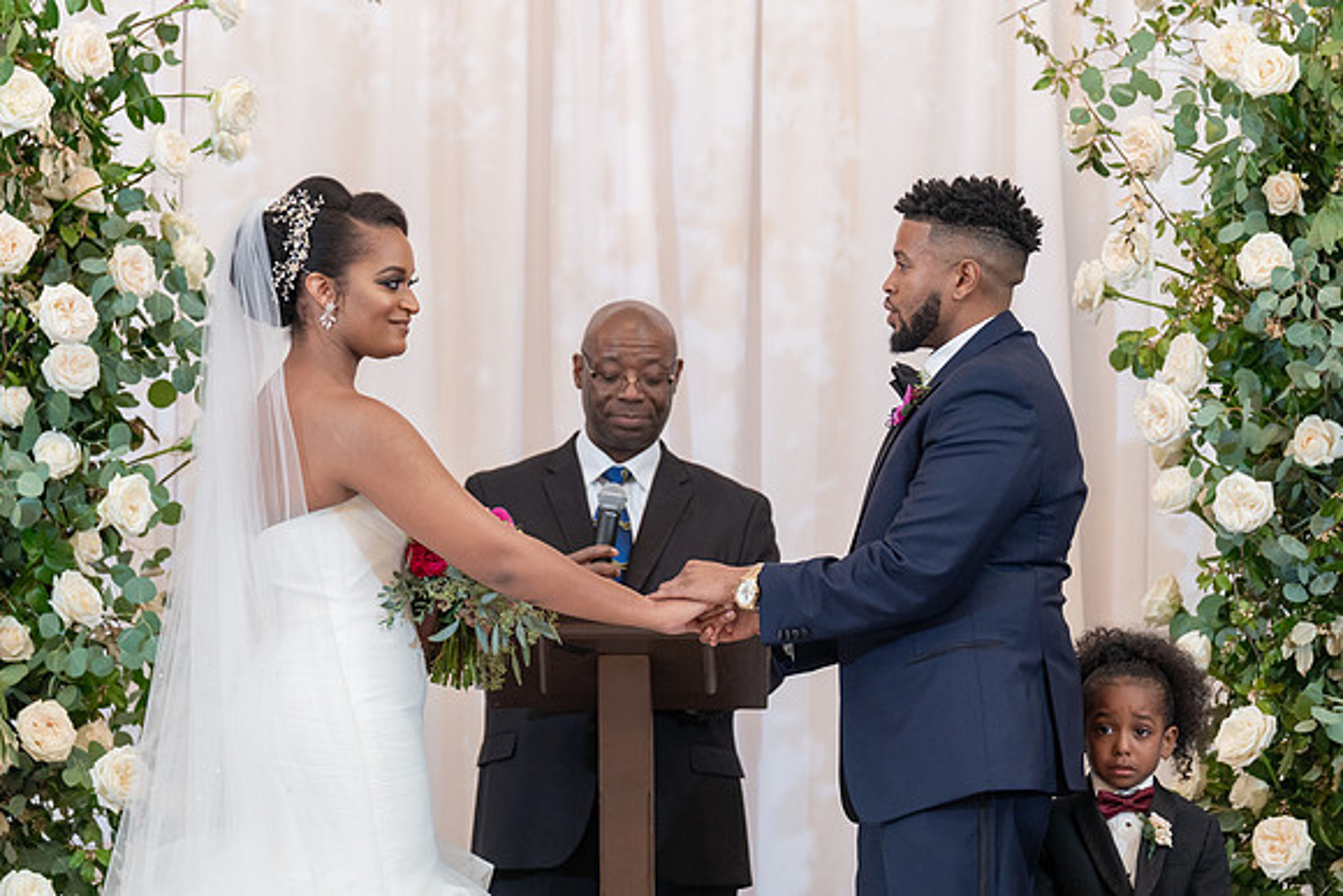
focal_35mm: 167
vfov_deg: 8.2
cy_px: 417
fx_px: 6232
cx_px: 671
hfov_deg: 12.3
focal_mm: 155
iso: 2000
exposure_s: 1/100
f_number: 4
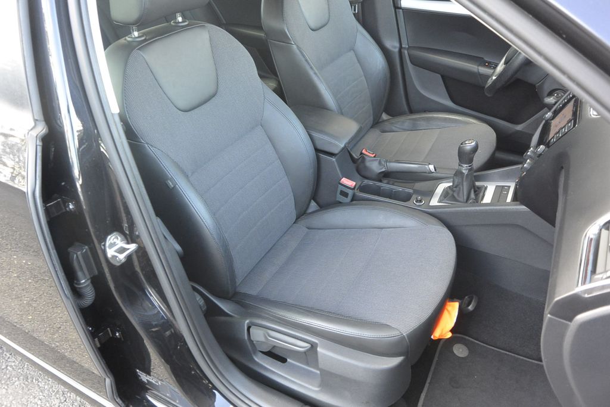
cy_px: 204
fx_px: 458
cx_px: 305
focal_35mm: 27
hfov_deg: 67.4
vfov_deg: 47.9
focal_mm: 10
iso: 450
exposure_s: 1/60
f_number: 3.5
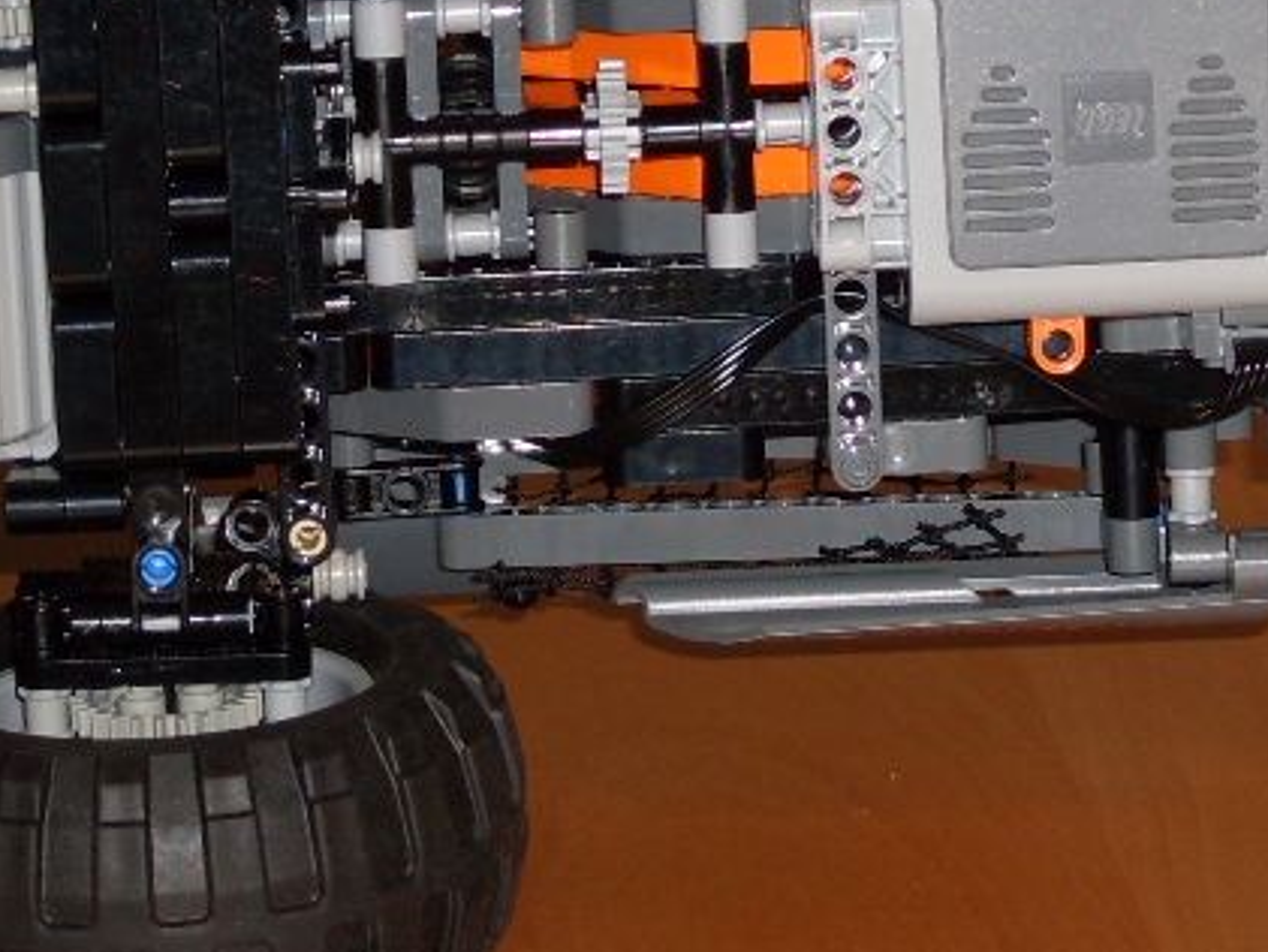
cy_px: 250
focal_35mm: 197
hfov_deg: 10.0
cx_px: 1003
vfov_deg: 7.5
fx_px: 7218
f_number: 4
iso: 100
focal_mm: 13.5
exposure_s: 1/60
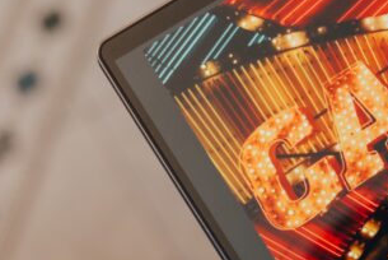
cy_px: 150
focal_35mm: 126
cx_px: 417
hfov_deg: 15.8
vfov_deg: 10.9
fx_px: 1359
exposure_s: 1/50
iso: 100
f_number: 2.8
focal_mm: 50
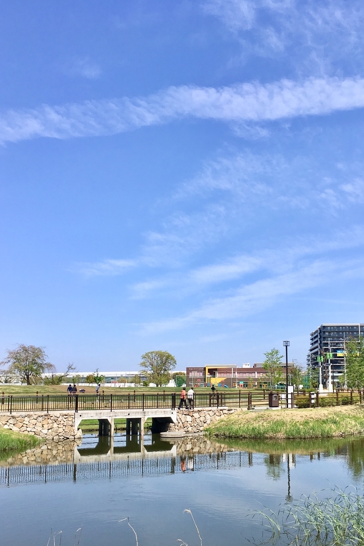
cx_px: 231
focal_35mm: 37
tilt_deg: +4.9
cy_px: 331
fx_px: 561
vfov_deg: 51.5
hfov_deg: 35.7
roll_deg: +0.4
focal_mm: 4.15
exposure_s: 1/1923
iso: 25
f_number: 2.2
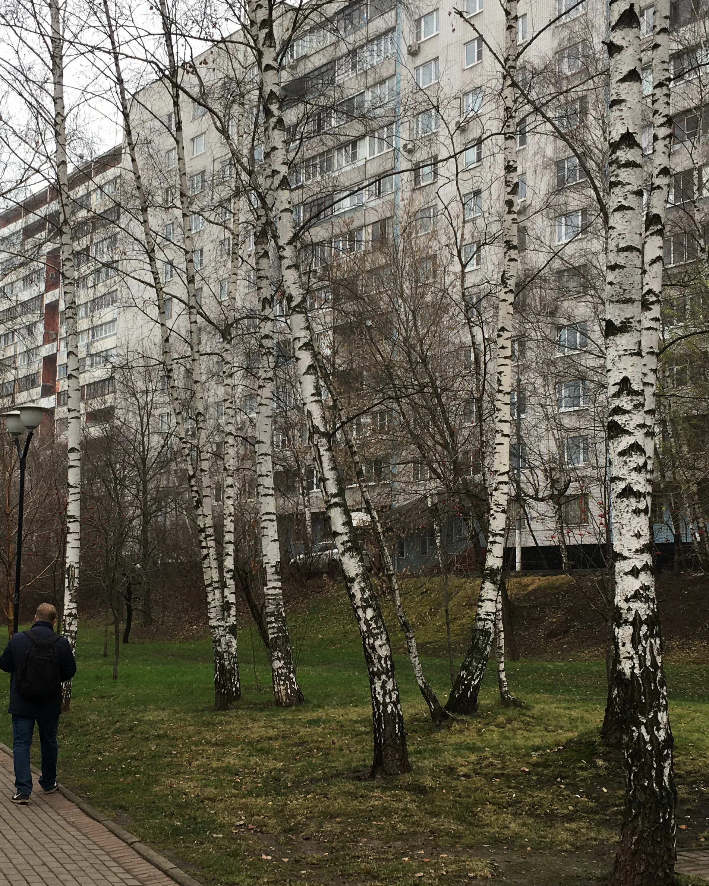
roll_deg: -2.1
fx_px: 1259
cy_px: 493
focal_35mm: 48
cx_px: 276
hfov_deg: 31.3
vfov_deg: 38.7
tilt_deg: +4.4
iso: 25
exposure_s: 1/100
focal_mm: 4.15
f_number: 2.2
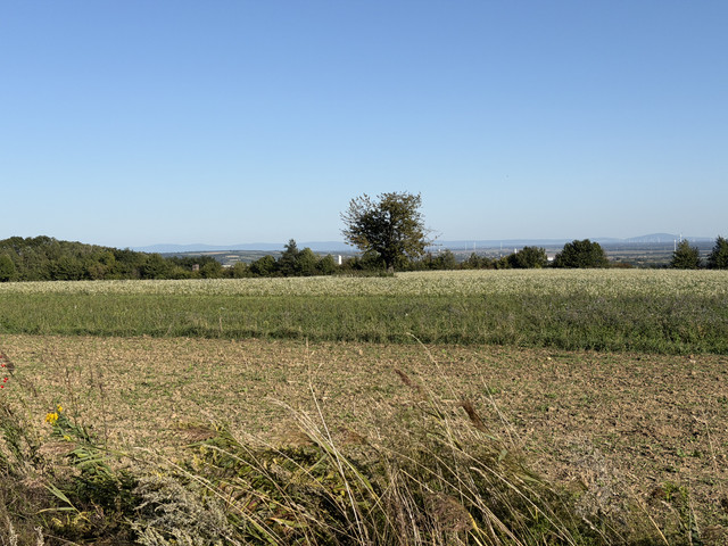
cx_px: 364
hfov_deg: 39.7
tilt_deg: -0.8
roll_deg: +1.5
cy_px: 273
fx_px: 1009
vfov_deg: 30.3
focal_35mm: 48
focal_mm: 6.76
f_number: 1.78
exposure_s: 1/7874
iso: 64
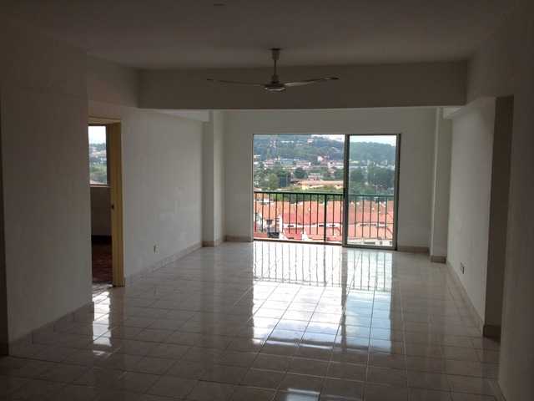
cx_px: 267
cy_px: 200
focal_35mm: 35
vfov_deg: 40.7
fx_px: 540
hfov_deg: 52.6
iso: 50
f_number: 2.4
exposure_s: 1/297
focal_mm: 4.28
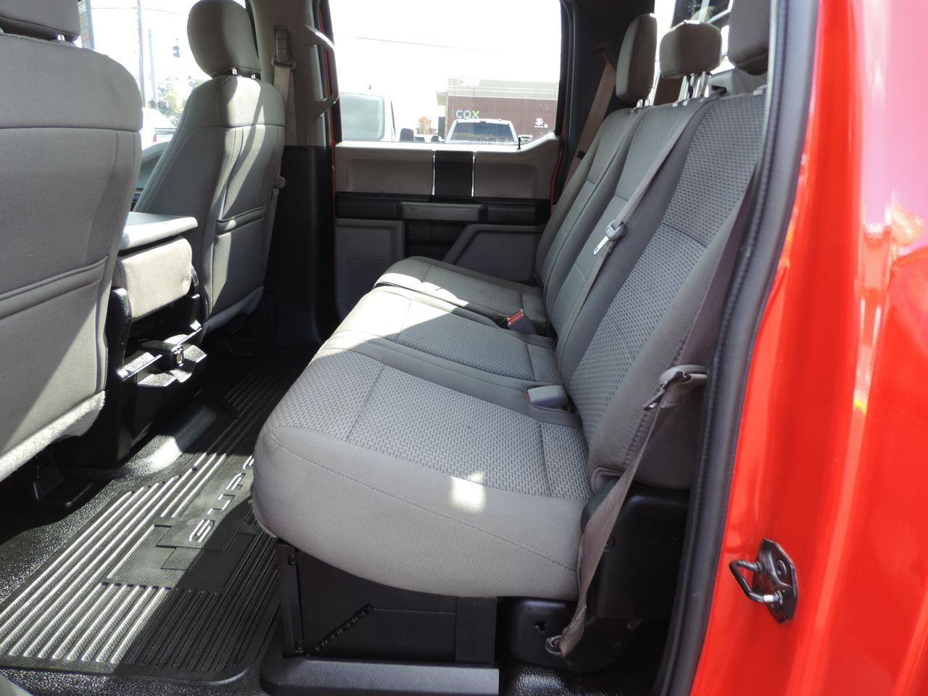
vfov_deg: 56.8
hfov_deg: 71.6
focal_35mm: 24
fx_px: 643
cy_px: 348
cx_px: 464
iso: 80
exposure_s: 1/40
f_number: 3
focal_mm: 4.3
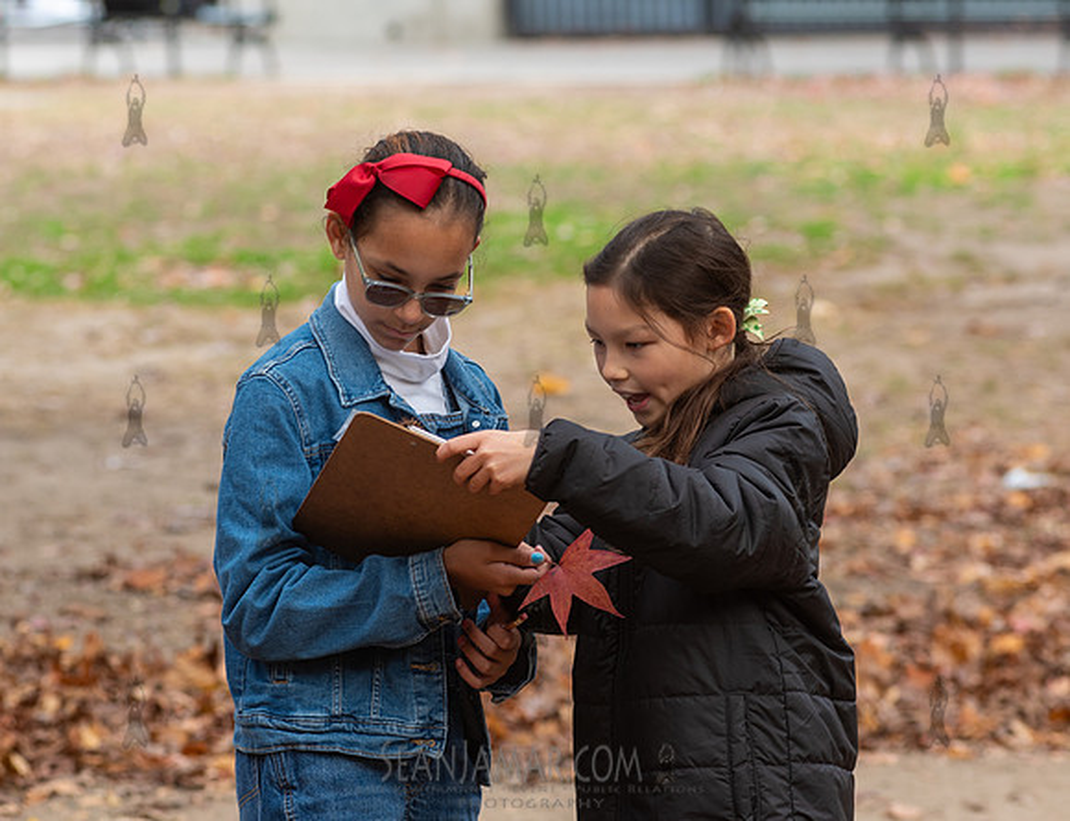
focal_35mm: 166
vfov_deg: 9.1
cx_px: 582
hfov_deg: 11.8
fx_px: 5163
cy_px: 406
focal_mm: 120
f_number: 4.5
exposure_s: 1/160
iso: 160
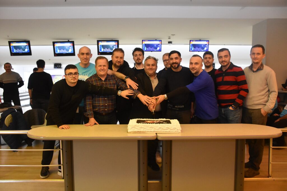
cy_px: 96
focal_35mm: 30
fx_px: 239
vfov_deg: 43.6
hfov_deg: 61.9
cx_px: 144
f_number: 4
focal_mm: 20
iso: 3200
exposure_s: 1/60
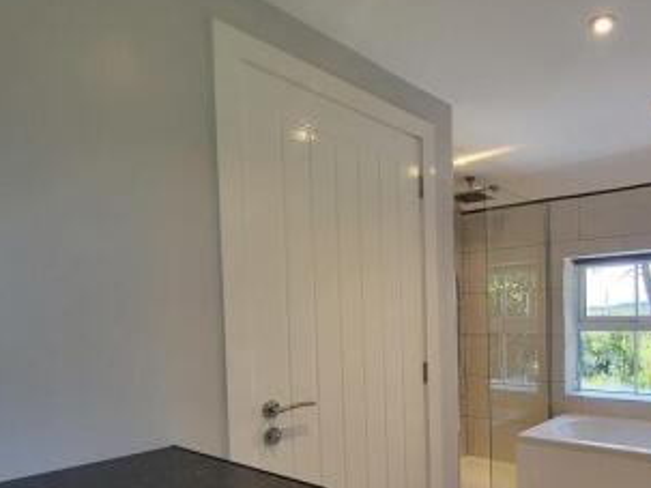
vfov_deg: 53.4
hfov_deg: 65.5
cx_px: 482
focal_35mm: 25
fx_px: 470
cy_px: 339
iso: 50
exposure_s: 1/50
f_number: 2.2
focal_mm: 1.74
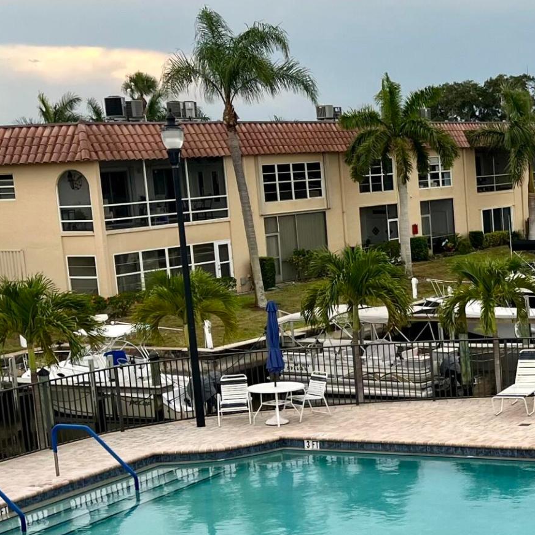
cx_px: 647
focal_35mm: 76
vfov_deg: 22.6
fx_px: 1329
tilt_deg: -9.8
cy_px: 367
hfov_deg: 21.1
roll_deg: +3.0
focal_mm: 5.1
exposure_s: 1/288
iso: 40
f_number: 1.6
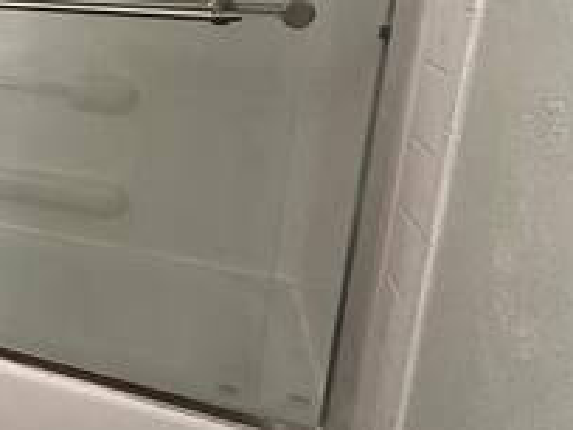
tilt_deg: -10.6
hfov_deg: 31.9
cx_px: -185
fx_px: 728
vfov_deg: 31.7
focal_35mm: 44
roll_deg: +0.3
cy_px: 67
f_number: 2.2
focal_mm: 2.22
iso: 400
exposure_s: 1/60
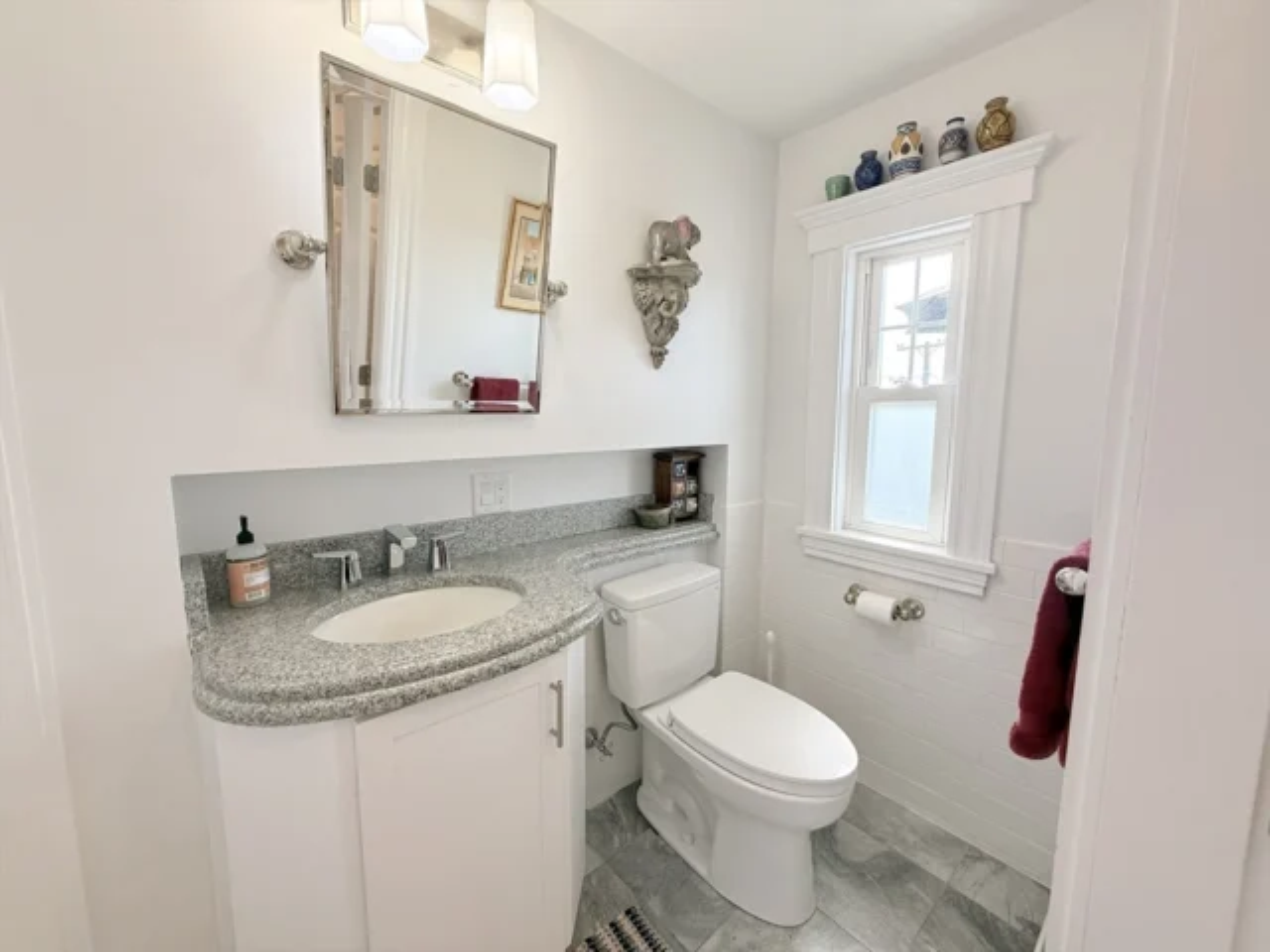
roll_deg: -0.1
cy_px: 476
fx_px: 514
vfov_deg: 85.7
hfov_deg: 102.1
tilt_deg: -7.0
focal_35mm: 14
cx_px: 635
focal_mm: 2.22
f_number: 2.2
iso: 80
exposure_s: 1/120
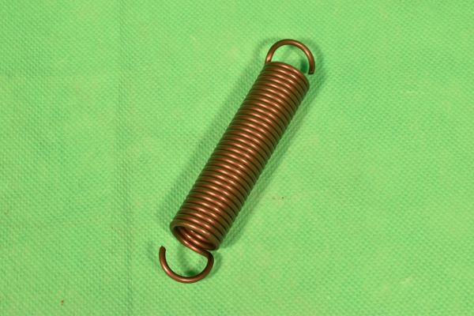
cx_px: 237
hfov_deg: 28.1
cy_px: 158
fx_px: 948
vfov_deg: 18.9
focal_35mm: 72
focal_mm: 48
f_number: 16
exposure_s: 1/80
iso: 1000
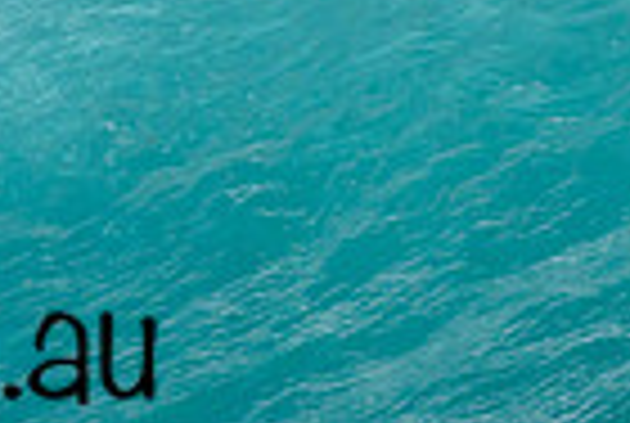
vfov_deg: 0.4
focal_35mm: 3554
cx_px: -224
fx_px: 62327
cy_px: 253
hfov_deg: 0.6
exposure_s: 1/2000
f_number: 6.3
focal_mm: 800
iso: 2000
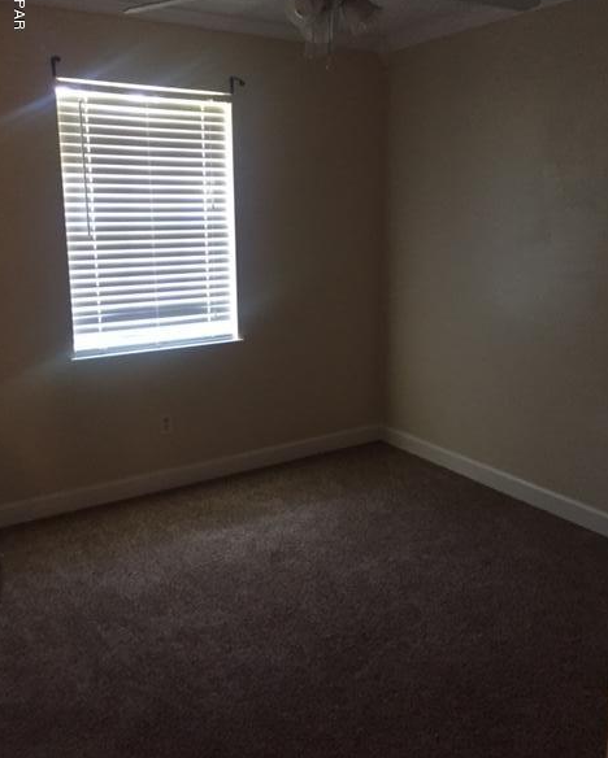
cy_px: 344
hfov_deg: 47.2
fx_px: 697
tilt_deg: -10.7
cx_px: 305
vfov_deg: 57.1
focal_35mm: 31
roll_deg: +0.6
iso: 250
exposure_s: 1/30
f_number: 2.2
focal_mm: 4.15
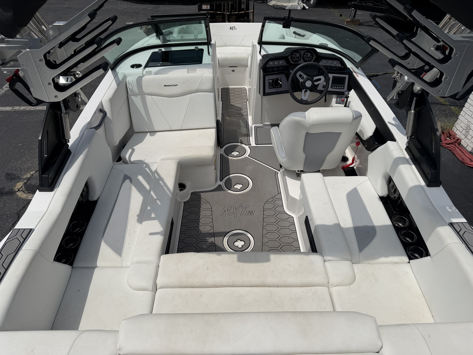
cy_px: 178
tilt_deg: -39.8
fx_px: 328
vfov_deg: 56.8
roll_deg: -2.2
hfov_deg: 71.6
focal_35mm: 24
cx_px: 236
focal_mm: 6.76
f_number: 1.78
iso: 80
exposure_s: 1/22727
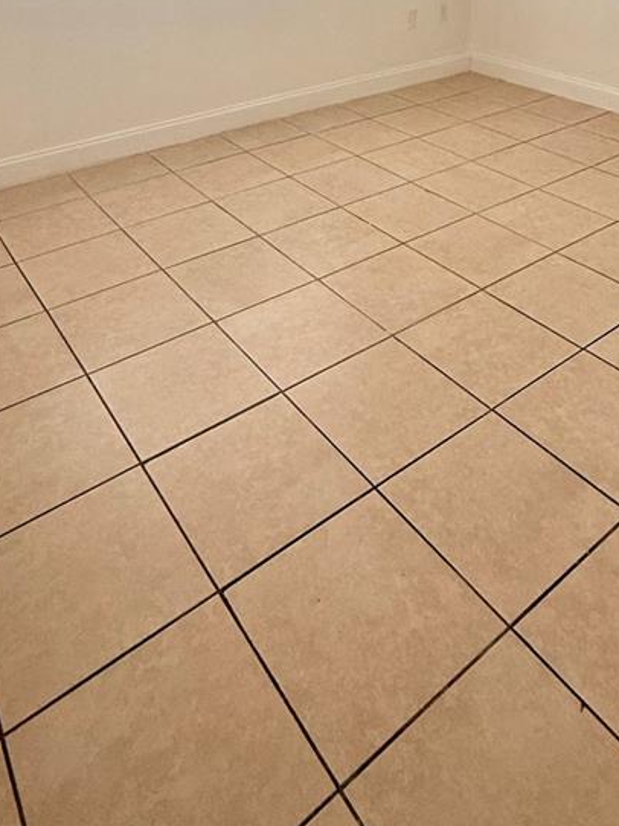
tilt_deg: -11.0
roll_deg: +0.6
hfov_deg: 45.3
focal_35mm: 31
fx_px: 740
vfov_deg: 49.1
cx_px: 348
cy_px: 21
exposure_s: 1/99
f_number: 2.2
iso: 64
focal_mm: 2.22
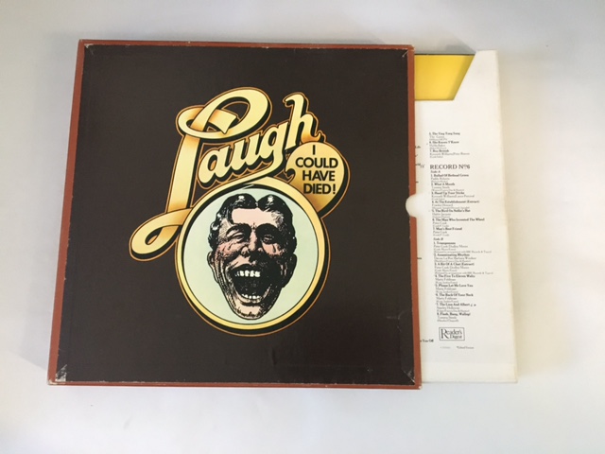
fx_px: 507
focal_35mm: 29
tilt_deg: -81.3
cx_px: 302
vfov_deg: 48.2
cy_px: 227
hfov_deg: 61.7
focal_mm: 4.15
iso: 500
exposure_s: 1/17
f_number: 2.2
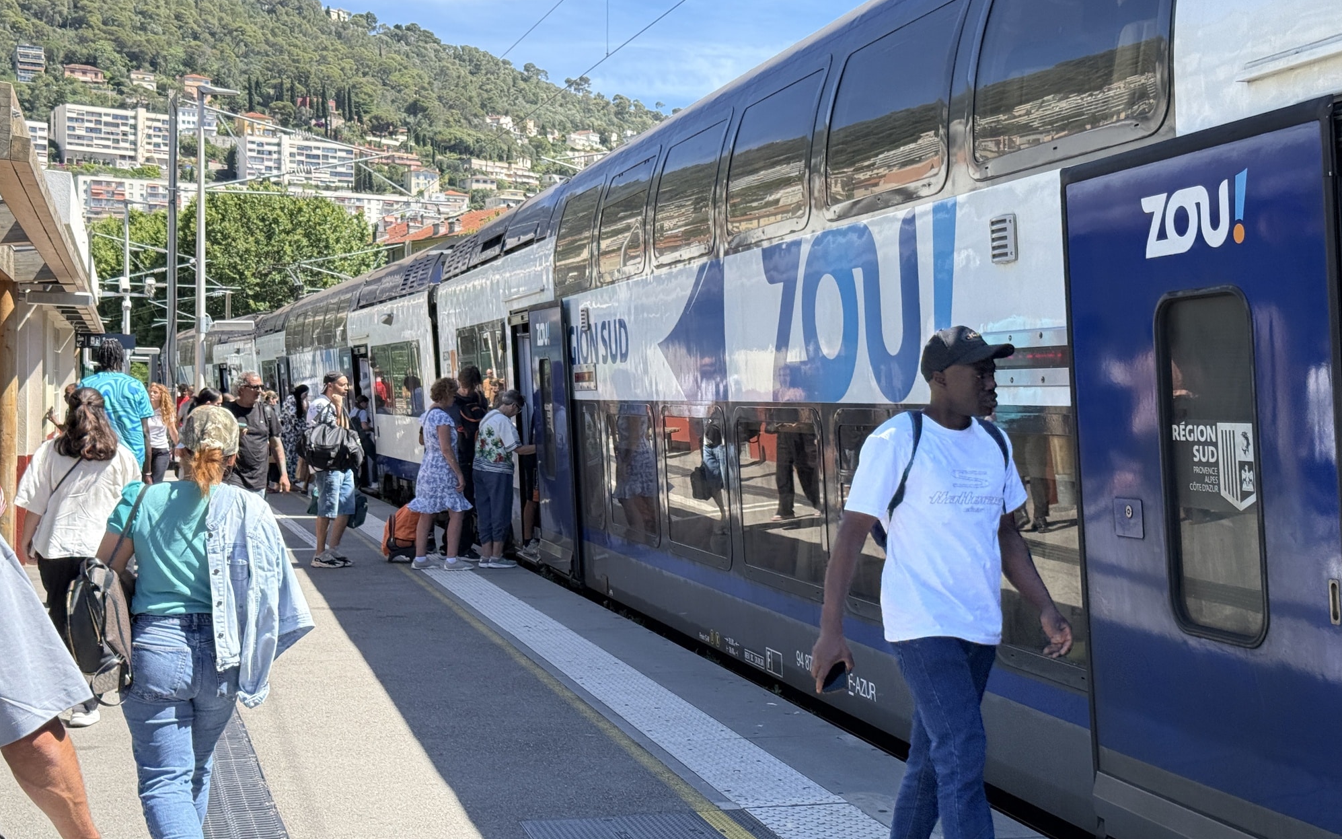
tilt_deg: -2.4
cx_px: 672
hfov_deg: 39.6
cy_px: 406
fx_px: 1865
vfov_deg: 25.3
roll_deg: -1.1
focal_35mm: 51
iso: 80
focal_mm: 6.76
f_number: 1.78
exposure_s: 1/2146
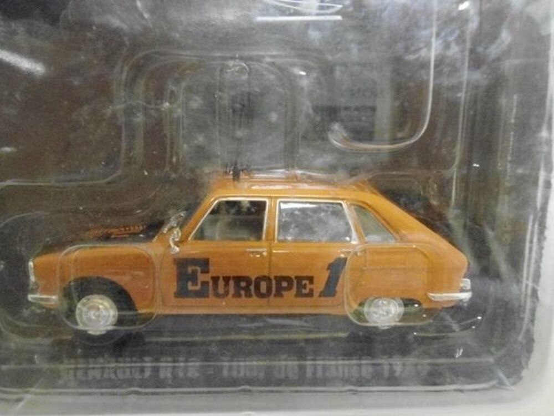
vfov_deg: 38.7
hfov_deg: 50.1
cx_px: 277
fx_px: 592
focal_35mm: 37
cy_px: 208
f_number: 3.2
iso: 1600
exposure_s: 1/40
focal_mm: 6.7
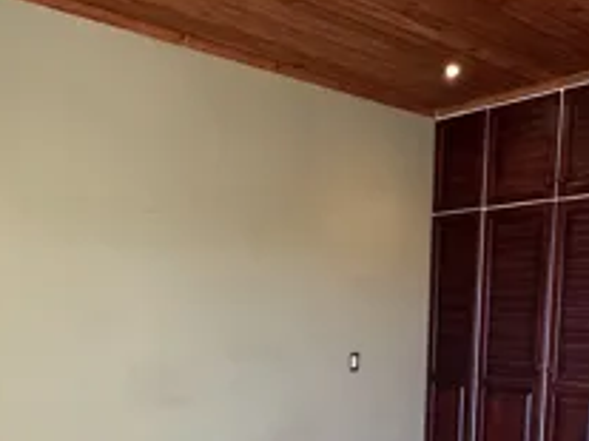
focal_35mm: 43
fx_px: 731
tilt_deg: -8.2
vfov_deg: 31.1
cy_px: 441
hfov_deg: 43.9
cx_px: 309
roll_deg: +0.1
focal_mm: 2.22
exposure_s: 1/60
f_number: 2.2
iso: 500
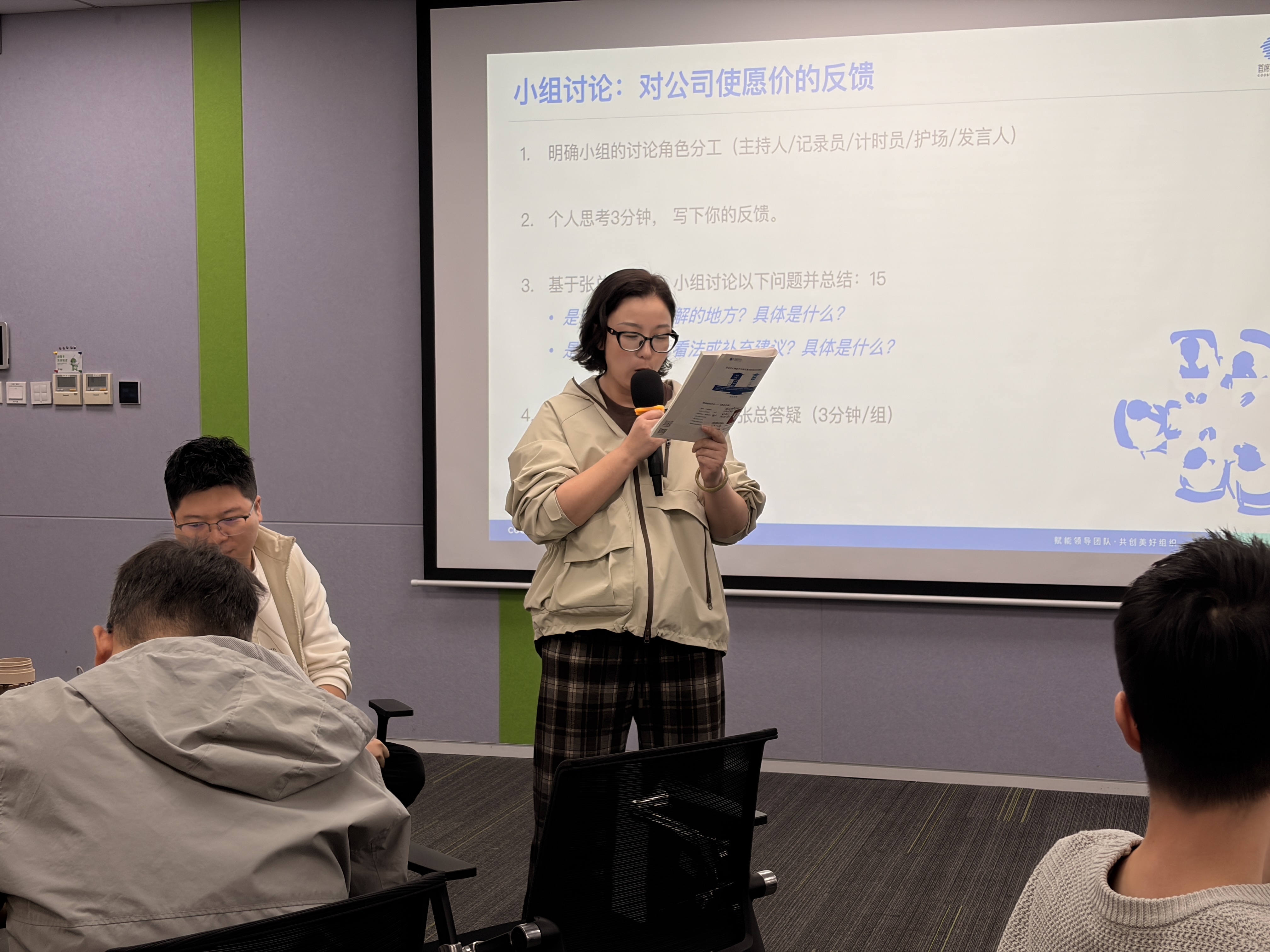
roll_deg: -0.2
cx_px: 635
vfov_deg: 28.0
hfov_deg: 36.8
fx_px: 1908
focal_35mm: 52
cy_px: 476
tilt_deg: -2.5
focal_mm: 5.96
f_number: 1.6
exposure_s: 1/121
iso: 25
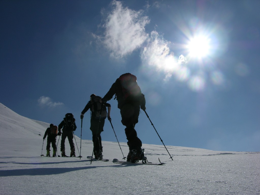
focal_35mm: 35
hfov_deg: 52.6
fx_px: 263
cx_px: 130
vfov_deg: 40.7
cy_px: 98
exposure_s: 1/976
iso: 50
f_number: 8
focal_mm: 8.9
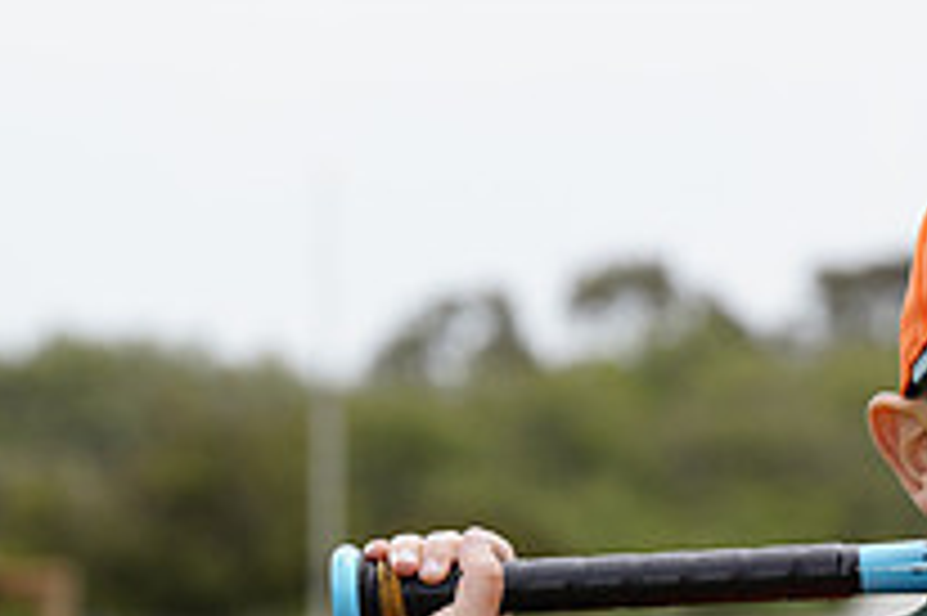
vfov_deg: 3.8
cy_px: 861
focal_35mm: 364
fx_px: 9365
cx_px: 1120
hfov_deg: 5.6
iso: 100
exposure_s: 1/250
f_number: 7.1
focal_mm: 129
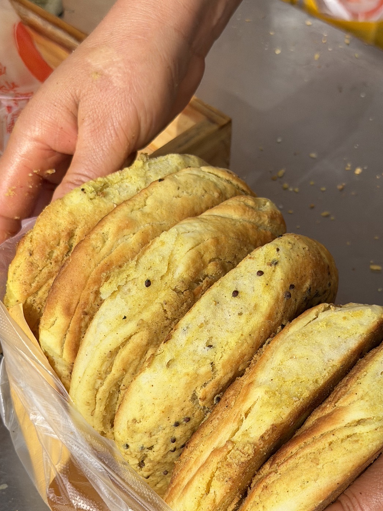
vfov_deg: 27.9
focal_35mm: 69
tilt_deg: -51.3
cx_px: 228
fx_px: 1018
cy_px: 356
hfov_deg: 21.3
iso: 64
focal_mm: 6.76
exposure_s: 1/2088
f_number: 1.78
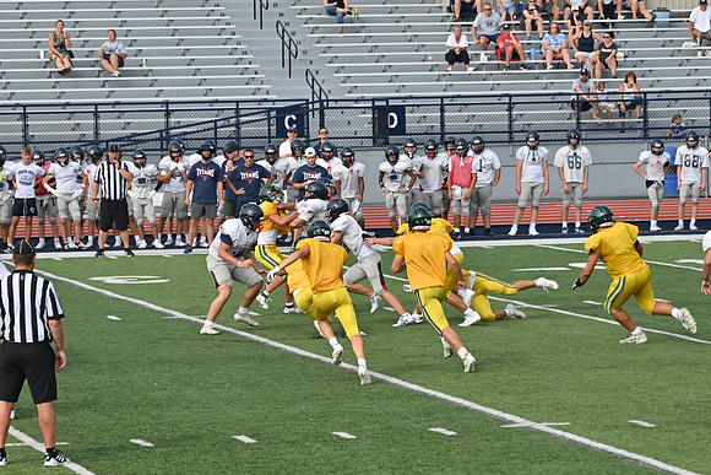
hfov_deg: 9.5
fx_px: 4287
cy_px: 238
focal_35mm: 217
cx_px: 356
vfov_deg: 6.3
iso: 160
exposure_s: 1/800
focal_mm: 145
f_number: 5.6
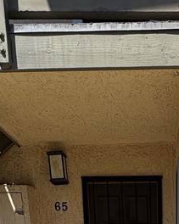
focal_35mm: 53
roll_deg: +0.4
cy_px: 363
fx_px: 351
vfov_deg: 24.3
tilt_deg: -11.9
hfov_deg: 27.6
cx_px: 159
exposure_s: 1/1536
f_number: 2.2
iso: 40
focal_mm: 2.22
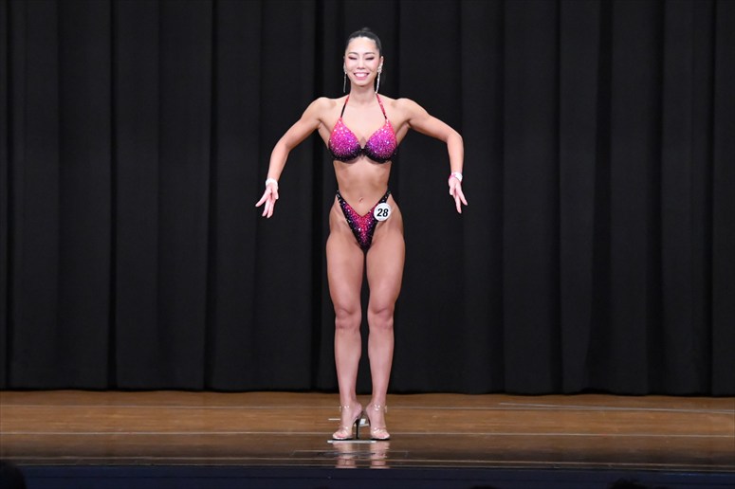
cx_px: 368
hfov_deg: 9.2
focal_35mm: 225
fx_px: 4592
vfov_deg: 6.1
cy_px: 244
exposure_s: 1/400
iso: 8000
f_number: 5.6
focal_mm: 150
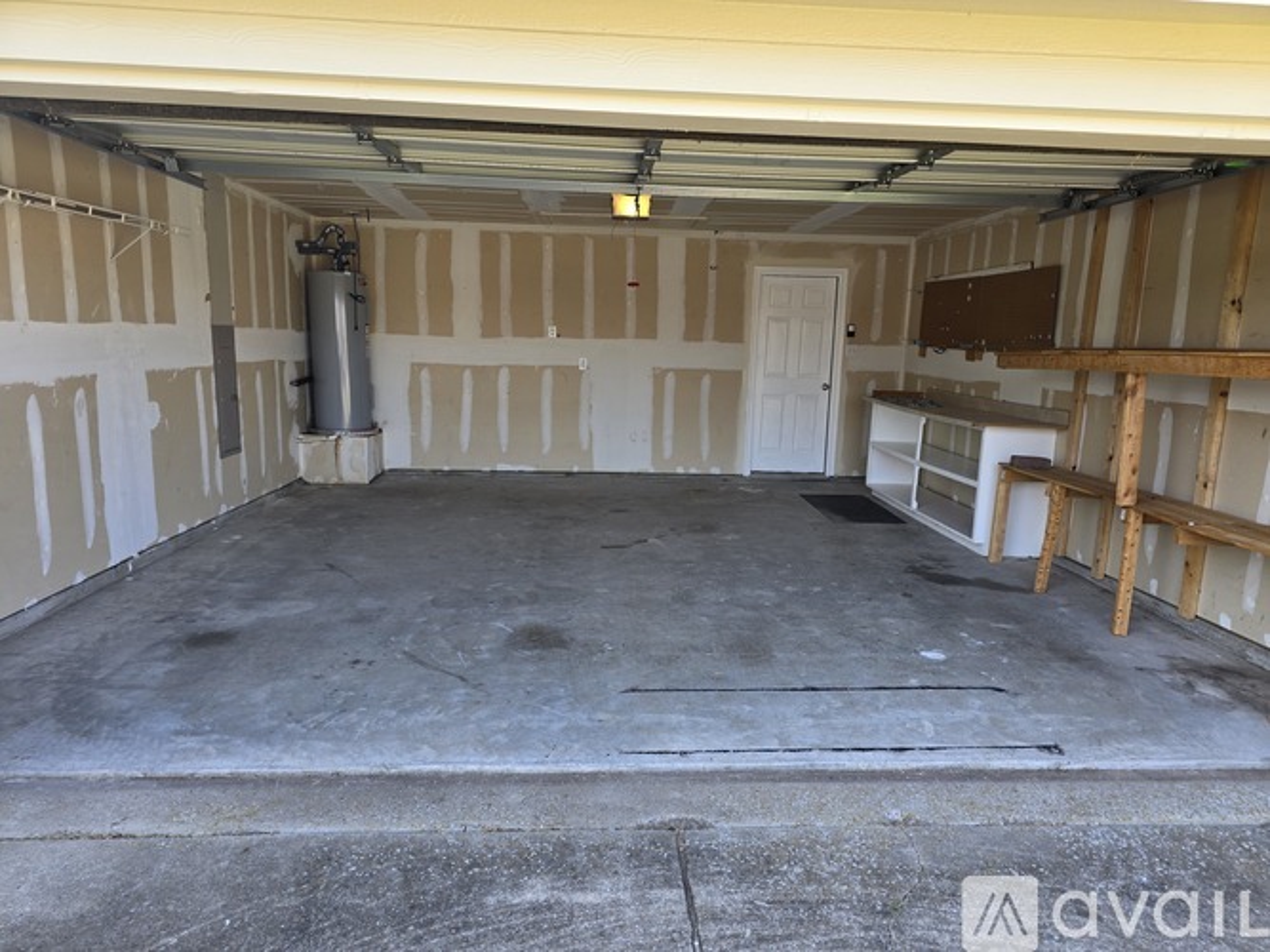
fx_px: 844
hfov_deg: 73.9
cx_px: 635
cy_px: 476
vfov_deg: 58.9
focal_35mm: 23
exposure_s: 1/180
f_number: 1.7
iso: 32
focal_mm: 6.3
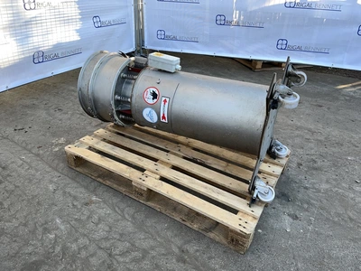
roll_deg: +2.2
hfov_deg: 67.3
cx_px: 180
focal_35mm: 26
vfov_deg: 53.1
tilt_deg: -28.8
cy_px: 136
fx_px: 271
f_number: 1.6
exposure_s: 1/194
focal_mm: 5.1
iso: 40
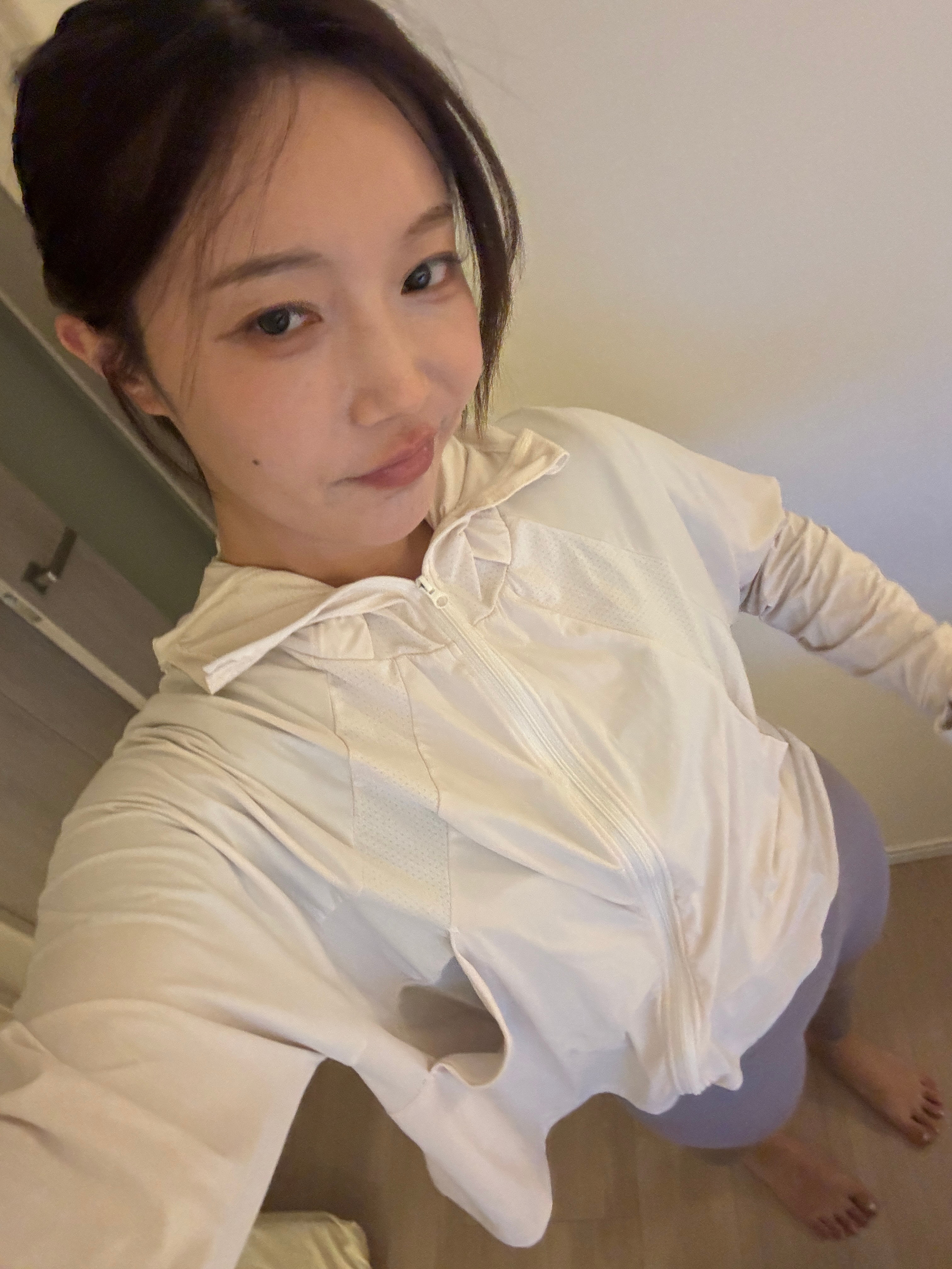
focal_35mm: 23
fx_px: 843
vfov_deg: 73.9
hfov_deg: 58.9
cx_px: 476
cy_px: 634
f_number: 1.9
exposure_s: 1/25
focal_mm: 2.69
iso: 500
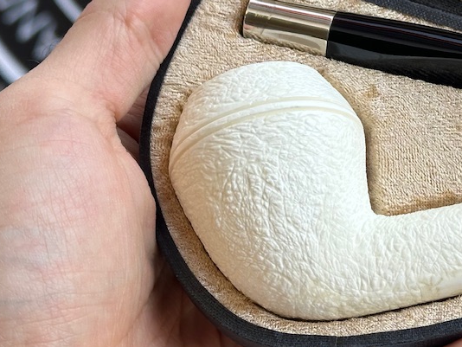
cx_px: 402
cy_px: 68
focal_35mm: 115
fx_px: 1536
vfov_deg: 12.8
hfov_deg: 16.9
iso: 64
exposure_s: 1/353
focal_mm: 6.86
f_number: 1.78
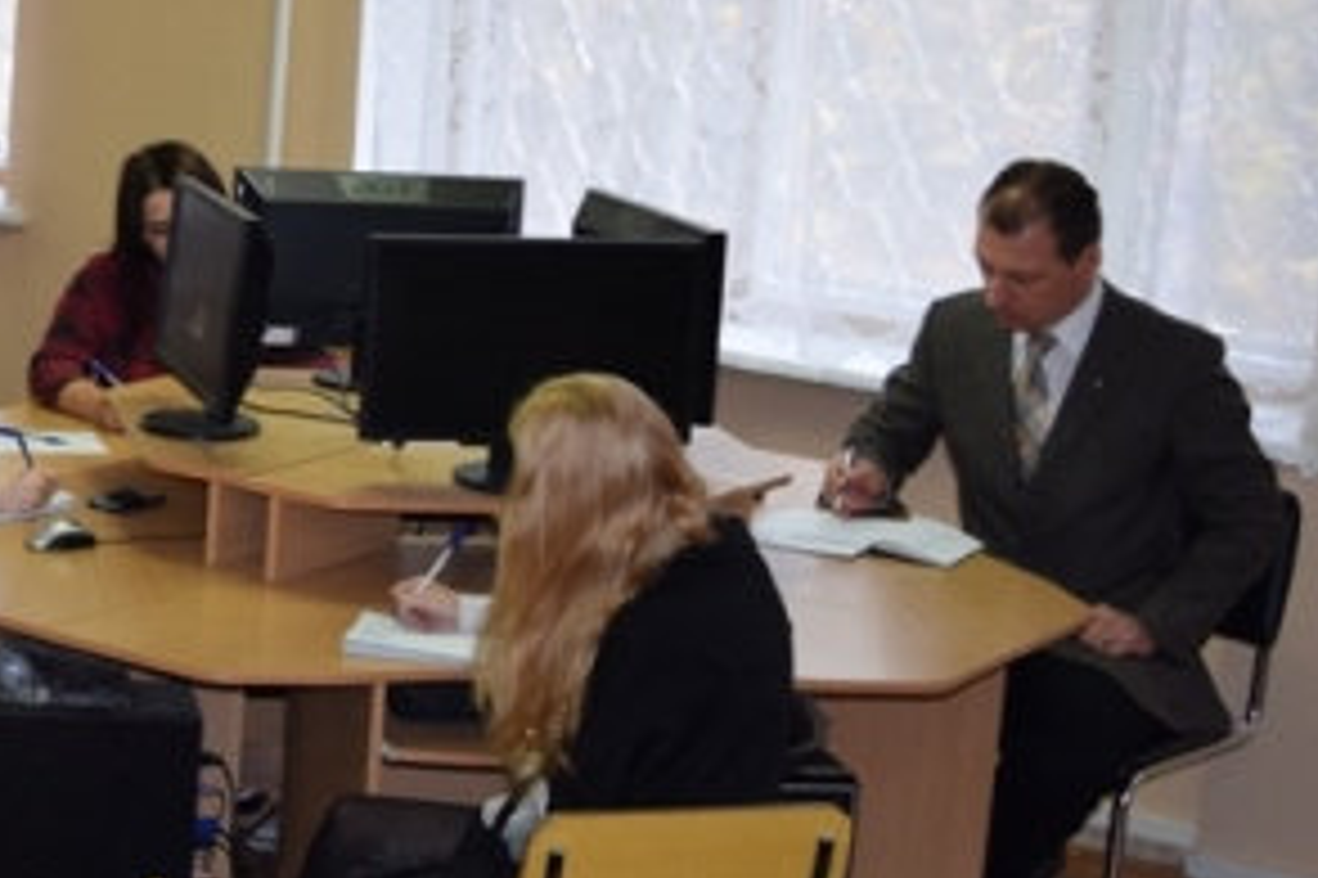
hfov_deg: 23.0
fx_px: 3000
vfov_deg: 16.6
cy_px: 437
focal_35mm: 82
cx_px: -193
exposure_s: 1/80
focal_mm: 20
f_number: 4.5
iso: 800
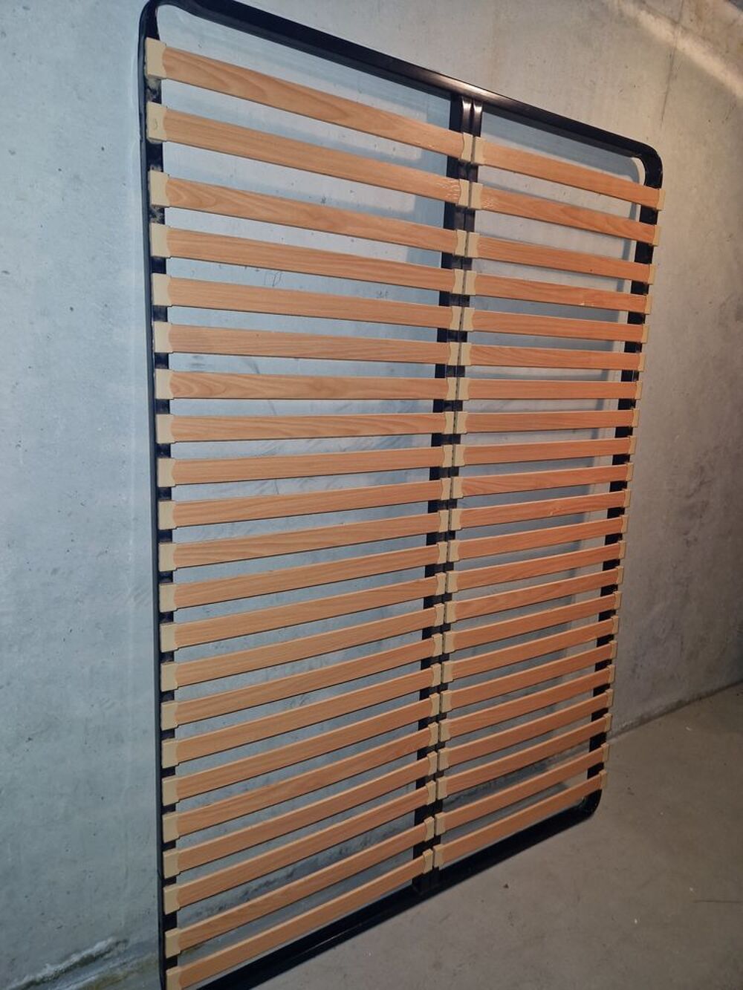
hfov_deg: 58.9
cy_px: 495
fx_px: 658
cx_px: 372
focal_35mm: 23
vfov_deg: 73.9
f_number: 1.8
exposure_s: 1/50
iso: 640
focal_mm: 5.4
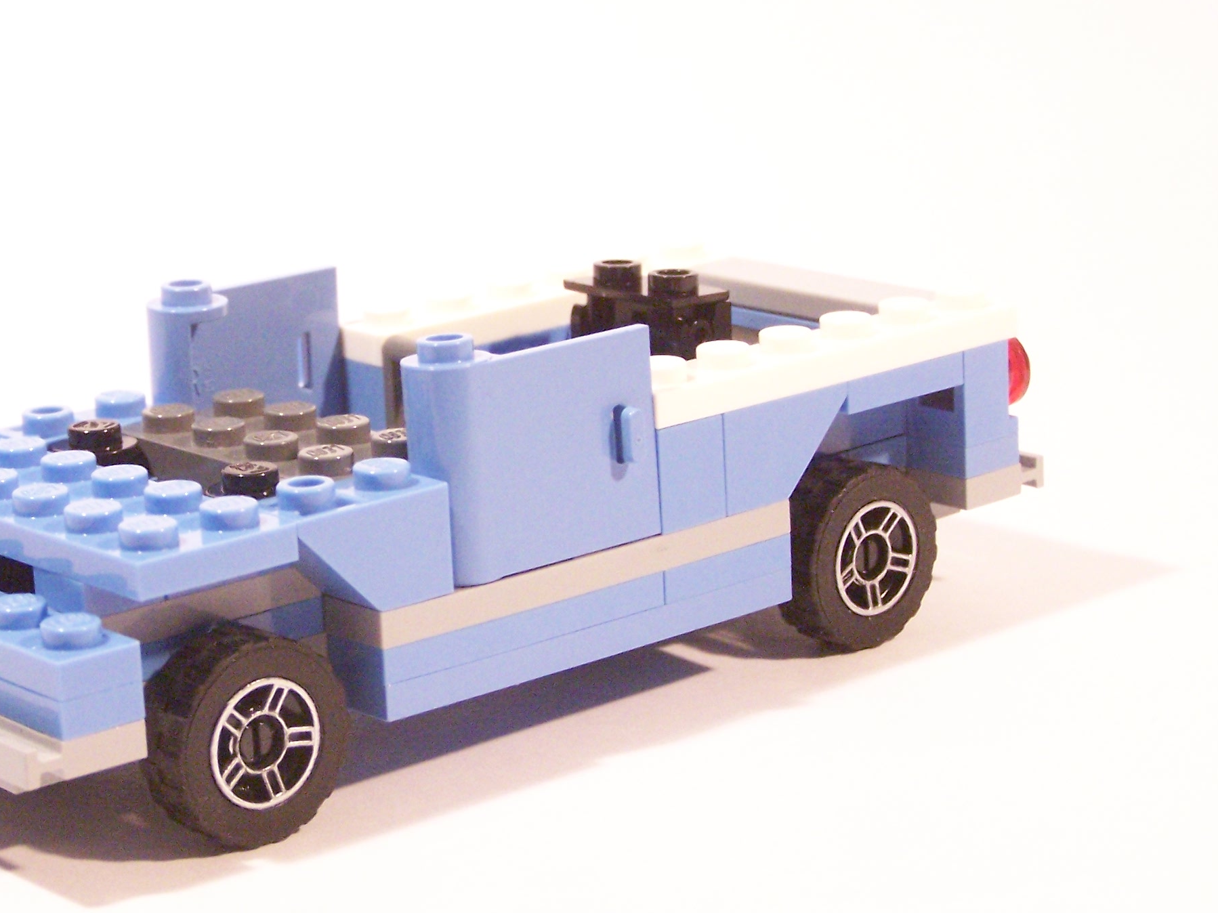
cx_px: 404
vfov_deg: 15.4
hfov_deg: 20.4
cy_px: 409
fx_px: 3377
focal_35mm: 96
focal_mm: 11.1
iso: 400
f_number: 3.2
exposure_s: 1/30
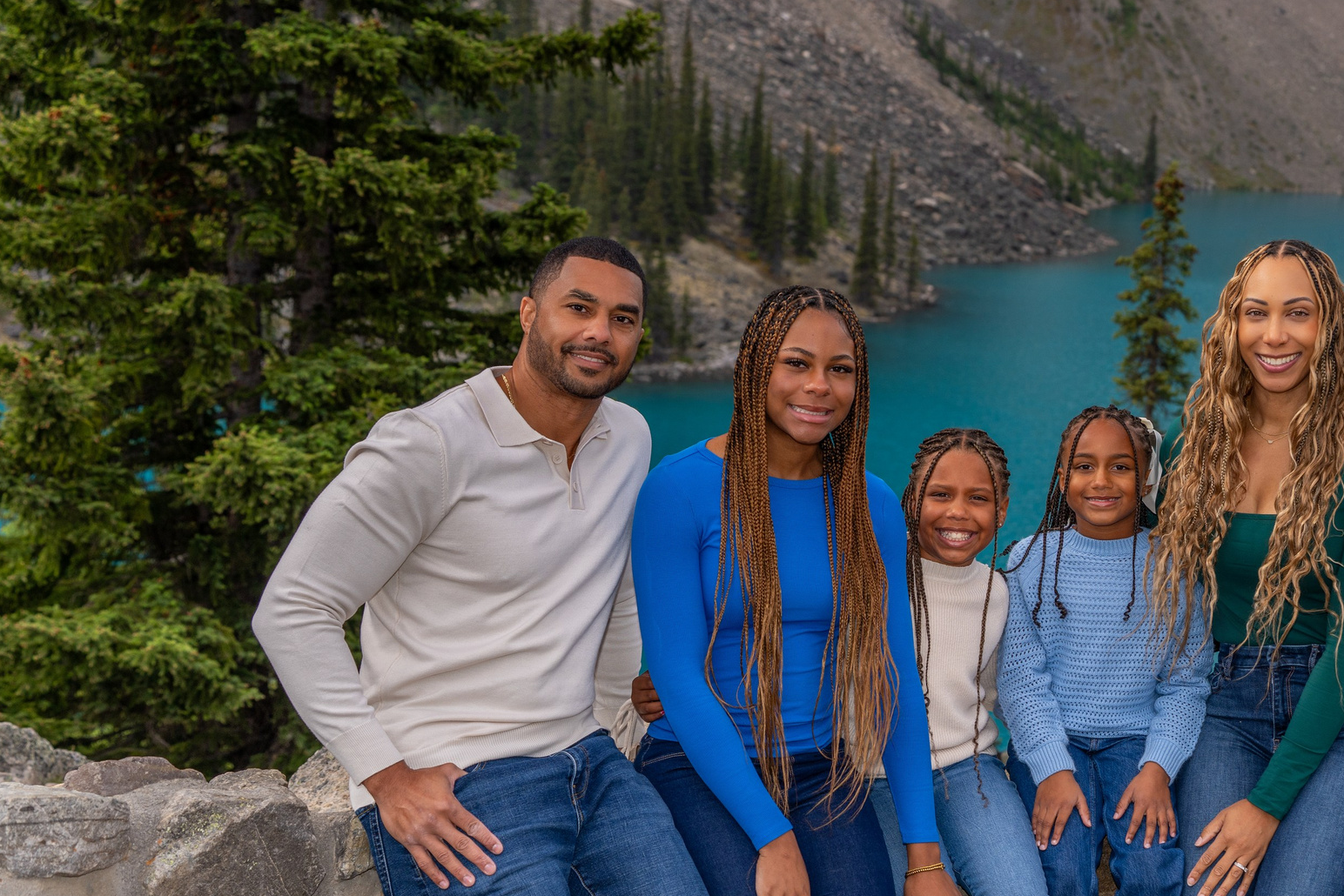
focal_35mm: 63
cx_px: 1060
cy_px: 568
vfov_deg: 21.5
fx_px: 2352
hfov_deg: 31.1
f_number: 4
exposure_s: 1/250
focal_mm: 38
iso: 100
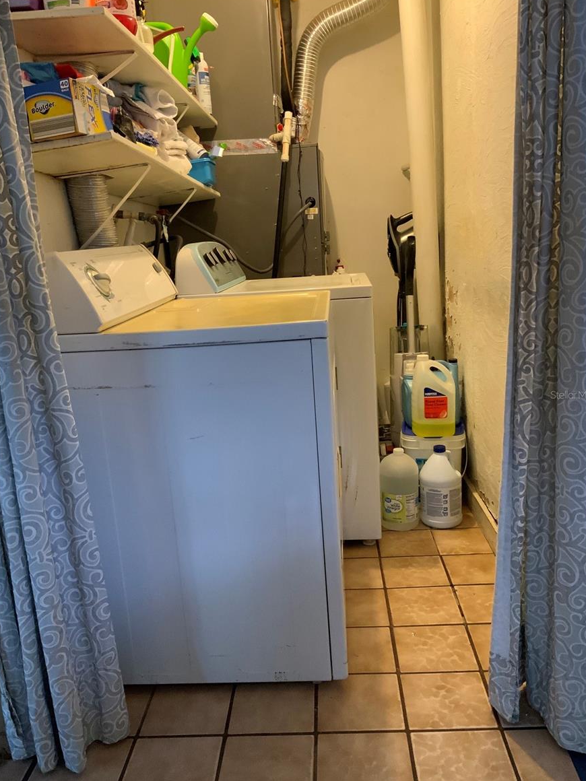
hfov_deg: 46.8
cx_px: 295
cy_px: 395
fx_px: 677
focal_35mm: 30
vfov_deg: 60.0
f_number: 1.8
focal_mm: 3
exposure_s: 1/40
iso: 250
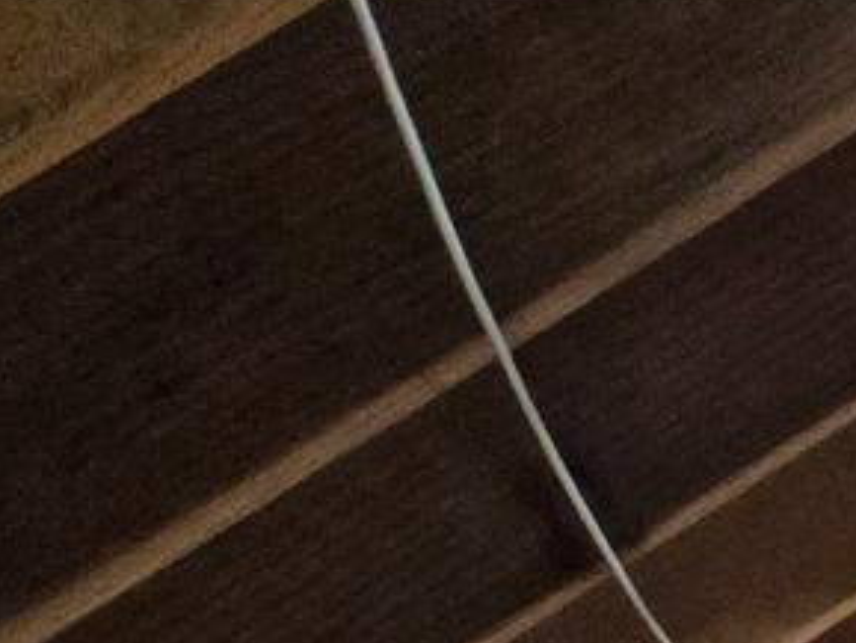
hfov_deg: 8.7
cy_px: 2184
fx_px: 4032
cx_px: 2956
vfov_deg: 7.5
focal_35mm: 163
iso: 640
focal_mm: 5.4
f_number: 1.8
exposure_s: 1/120
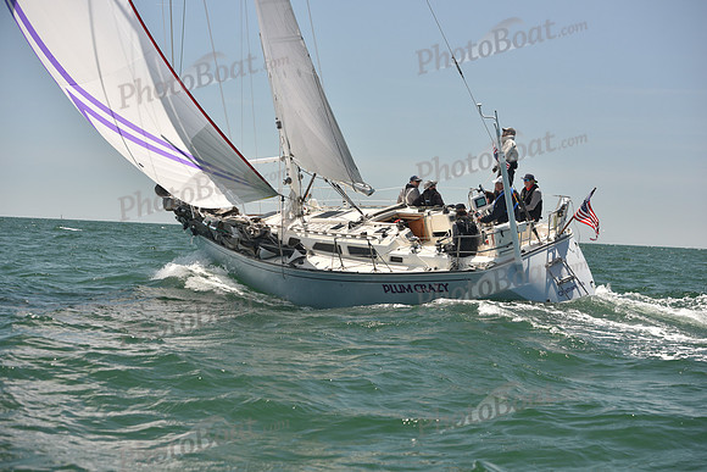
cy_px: 236
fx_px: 1375
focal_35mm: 70
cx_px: 354
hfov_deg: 28.8
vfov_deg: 19.5
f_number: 5
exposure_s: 1/800
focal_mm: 70
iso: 250
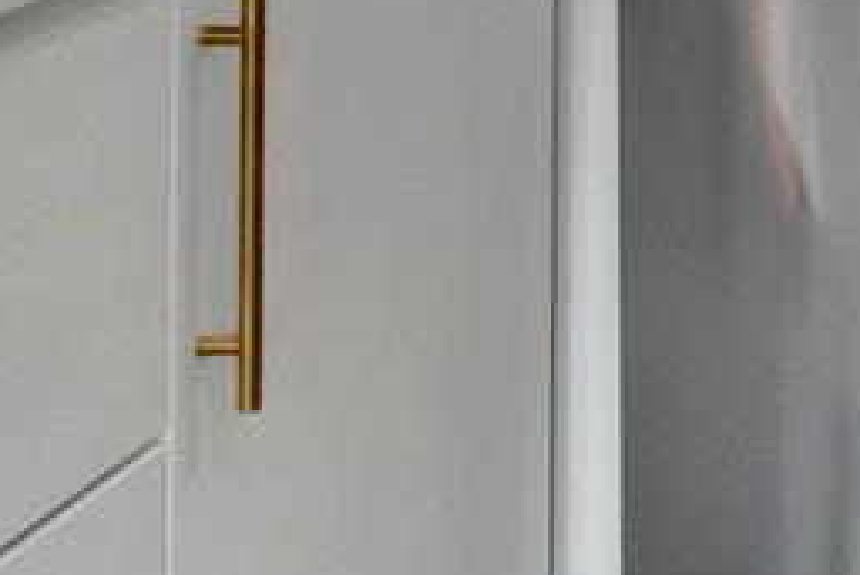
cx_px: 1663
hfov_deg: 14.5
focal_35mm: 120
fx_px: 2868
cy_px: -632
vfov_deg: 10.4
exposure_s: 1/15
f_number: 8
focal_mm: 10
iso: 640
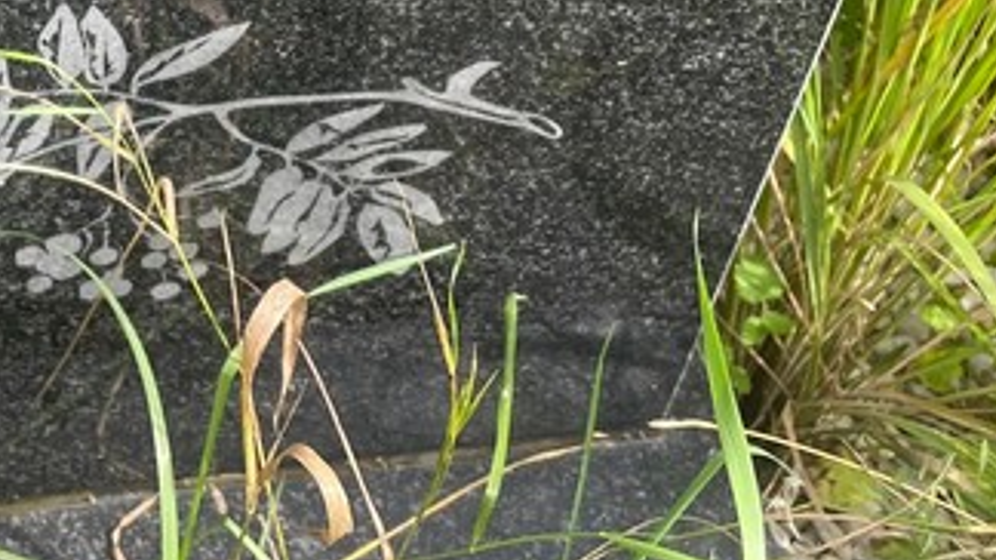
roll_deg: -2.5
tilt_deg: -39.8
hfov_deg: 28.8
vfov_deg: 15.7
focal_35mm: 70
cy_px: -311
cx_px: 74
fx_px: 1848
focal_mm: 4.2
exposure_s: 1/387
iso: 32
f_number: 1.6
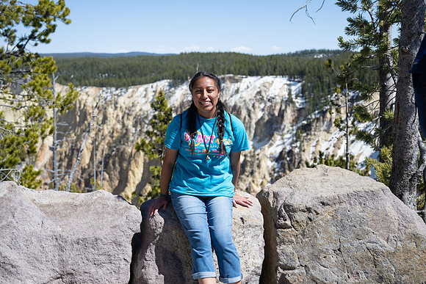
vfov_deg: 29.4
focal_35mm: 46
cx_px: 221
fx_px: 541
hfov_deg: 43.0
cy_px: 137
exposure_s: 1/800
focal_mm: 44
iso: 100
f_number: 4
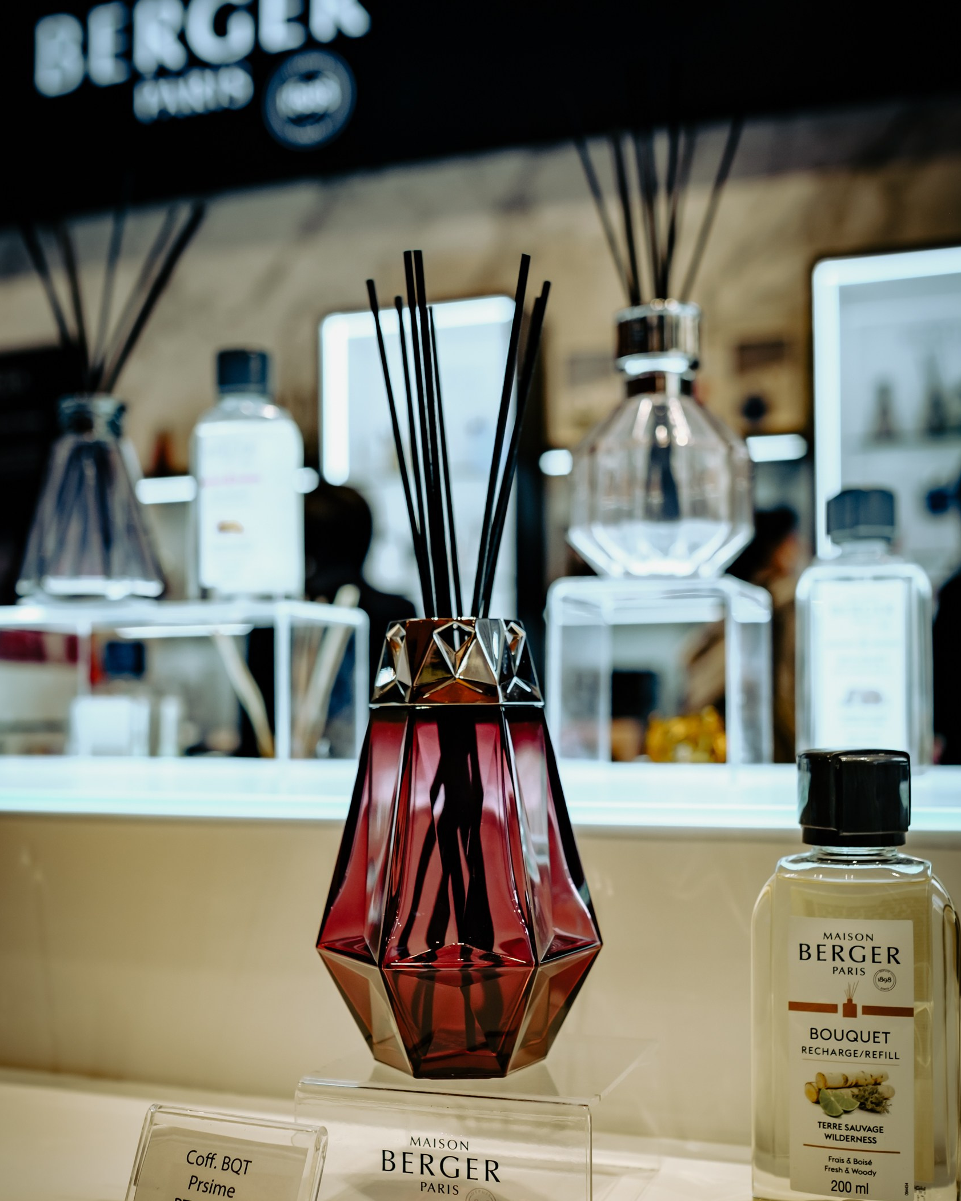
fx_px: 1422
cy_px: 703
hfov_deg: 37.3
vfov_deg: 45.6
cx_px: 477
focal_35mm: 40
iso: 200
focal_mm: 23
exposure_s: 1/250
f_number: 2.8
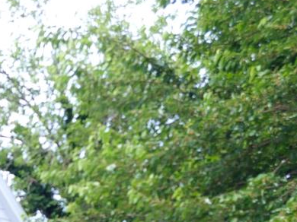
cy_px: 399
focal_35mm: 85
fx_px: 729
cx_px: -168
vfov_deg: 15.1
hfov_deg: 19.6
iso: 50
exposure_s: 1/350
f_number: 1.7
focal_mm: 6.3
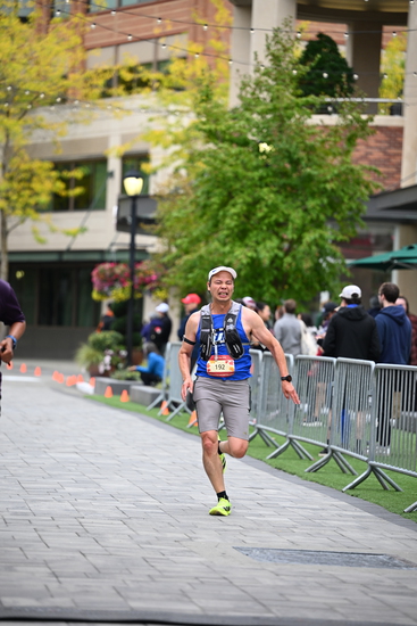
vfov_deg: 14.6
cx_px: 208
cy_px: 313
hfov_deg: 9.8
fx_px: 2431
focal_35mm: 140
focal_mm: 140
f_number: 2.8
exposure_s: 1/2000
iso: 640
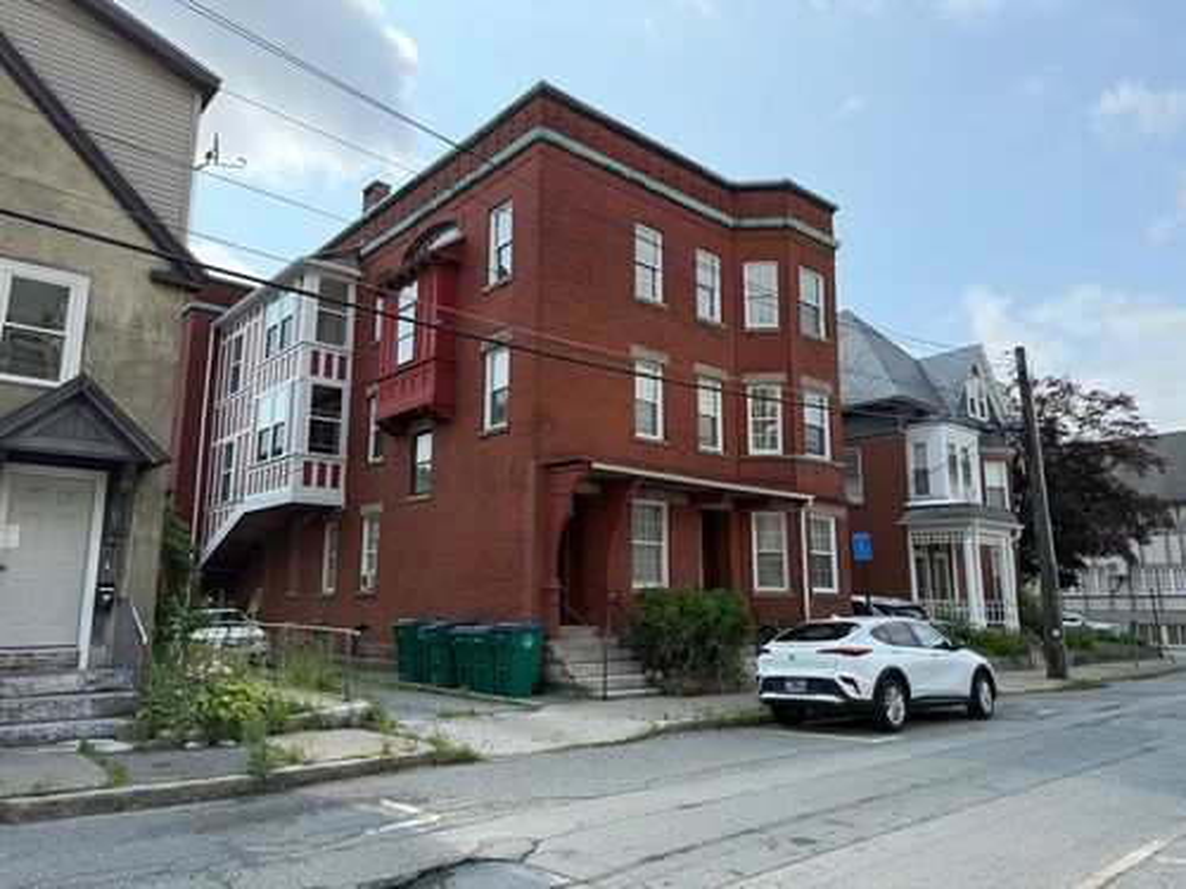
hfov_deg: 71.6
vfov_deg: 56.8
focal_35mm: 24
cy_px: 444
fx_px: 822
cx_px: 593
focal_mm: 6.76
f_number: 1.78
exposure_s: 1/3279
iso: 100
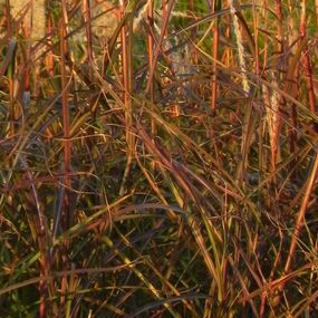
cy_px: 99
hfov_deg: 1.2
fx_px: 15580
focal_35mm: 1499
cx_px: 103
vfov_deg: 1.2
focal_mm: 107.6
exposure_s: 1/160
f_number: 5.6
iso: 160
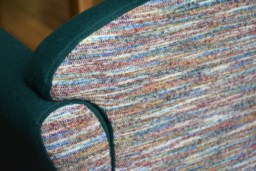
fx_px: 555
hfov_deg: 26.0
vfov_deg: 17.5
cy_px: 86
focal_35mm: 78
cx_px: 128
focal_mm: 52
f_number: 5
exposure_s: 1/50
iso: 1600
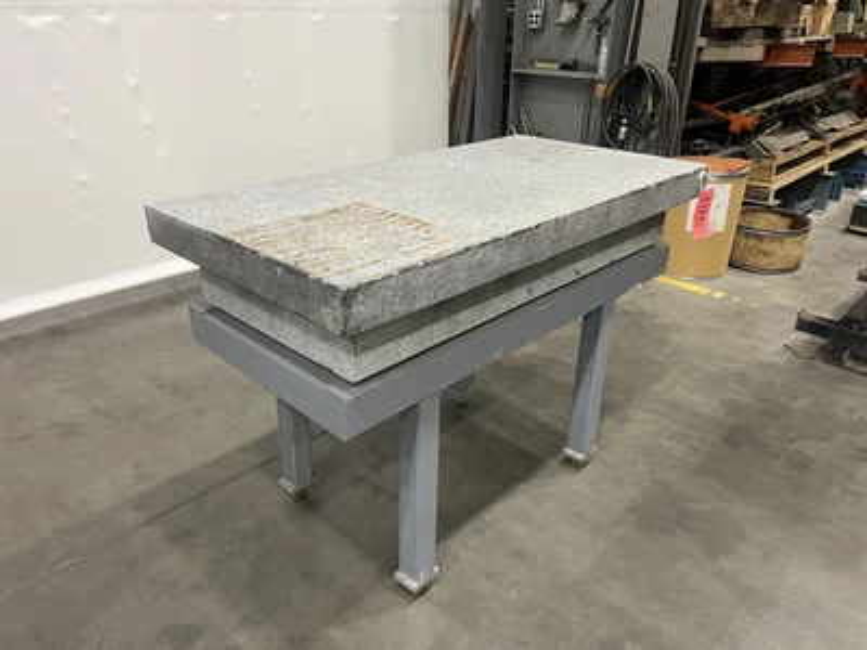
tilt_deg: -25.1
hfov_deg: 69.4
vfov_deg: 54.9
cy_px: 325
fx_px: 626
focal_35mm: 25
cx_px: 434
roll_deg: -0.7
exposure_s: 1/60
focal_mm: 5.1
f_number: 1.6
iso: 320
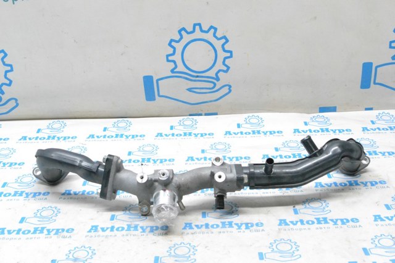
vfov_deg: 26.5
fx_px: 559
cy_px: 132
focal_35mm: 51
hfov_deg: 38.9
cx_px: 198
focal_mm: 34
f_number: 10
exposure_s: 1/125
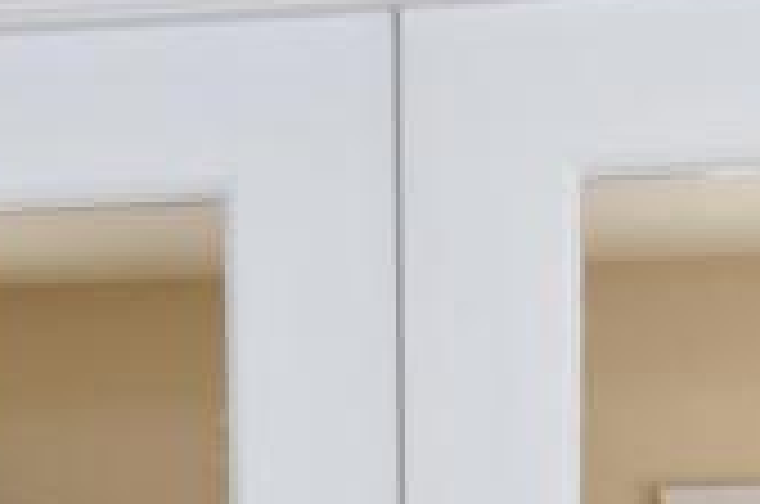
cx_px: 310
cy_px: 1382
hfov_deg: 16.7
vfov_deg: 9.4
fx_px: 2592
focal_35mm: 123
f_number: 5
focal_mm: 12
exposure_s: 1/100
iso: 800
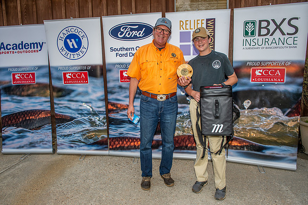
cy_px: 102
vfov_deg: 47.9
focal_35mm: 27
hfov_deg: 67.4
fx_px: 231
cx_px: 154
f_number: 6.3
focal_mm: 27
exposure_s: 1/200
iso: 160
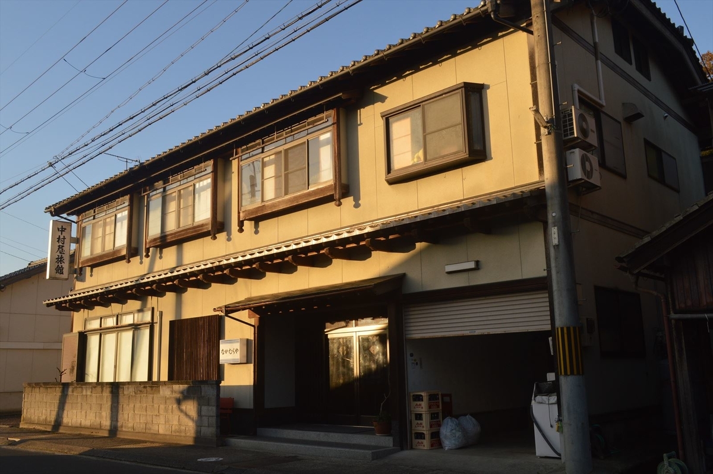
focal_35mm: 30
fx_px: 594
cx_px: 356
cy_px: 237
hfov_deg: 62.0
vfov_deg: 43.5
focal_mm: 20
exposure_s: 1/320
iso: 400
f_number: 9
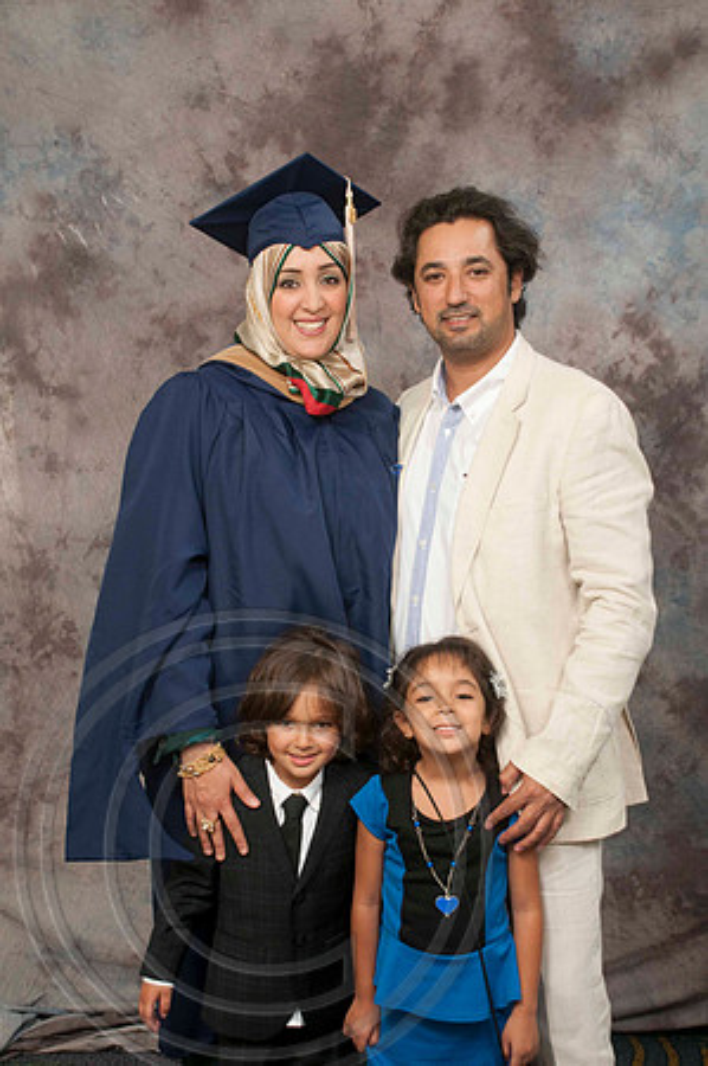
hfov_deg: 22.6
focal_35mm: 60
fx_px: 1774
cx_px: 354
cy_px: 533
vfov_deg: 33.4
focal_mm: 40
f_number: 5.6
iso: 250
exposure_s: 1/100
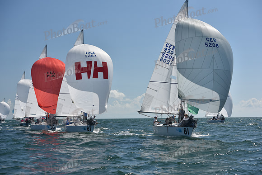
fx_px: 510
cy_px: 88
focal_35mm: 70
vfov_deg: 19.5
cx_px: 131
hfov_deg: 28.8
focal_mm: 70
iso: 250
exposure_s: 1/1250
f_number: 5.6
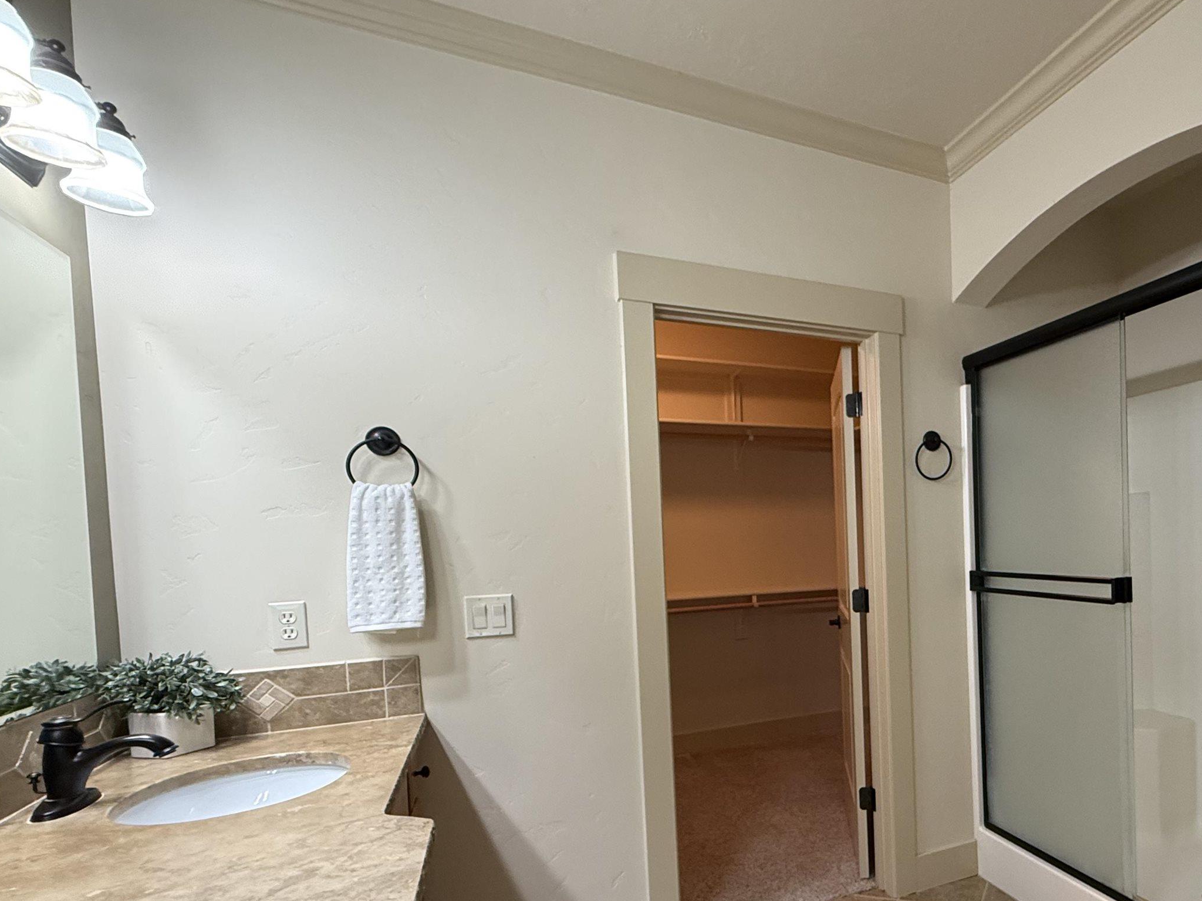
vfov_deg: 62.5
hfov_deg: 73.9
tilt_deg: -1.5
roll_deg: +1.4
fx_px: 729
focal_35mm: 21
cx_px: 889
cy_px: 565
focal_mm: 2.22
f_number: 2.2
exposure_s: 1/60
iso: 320
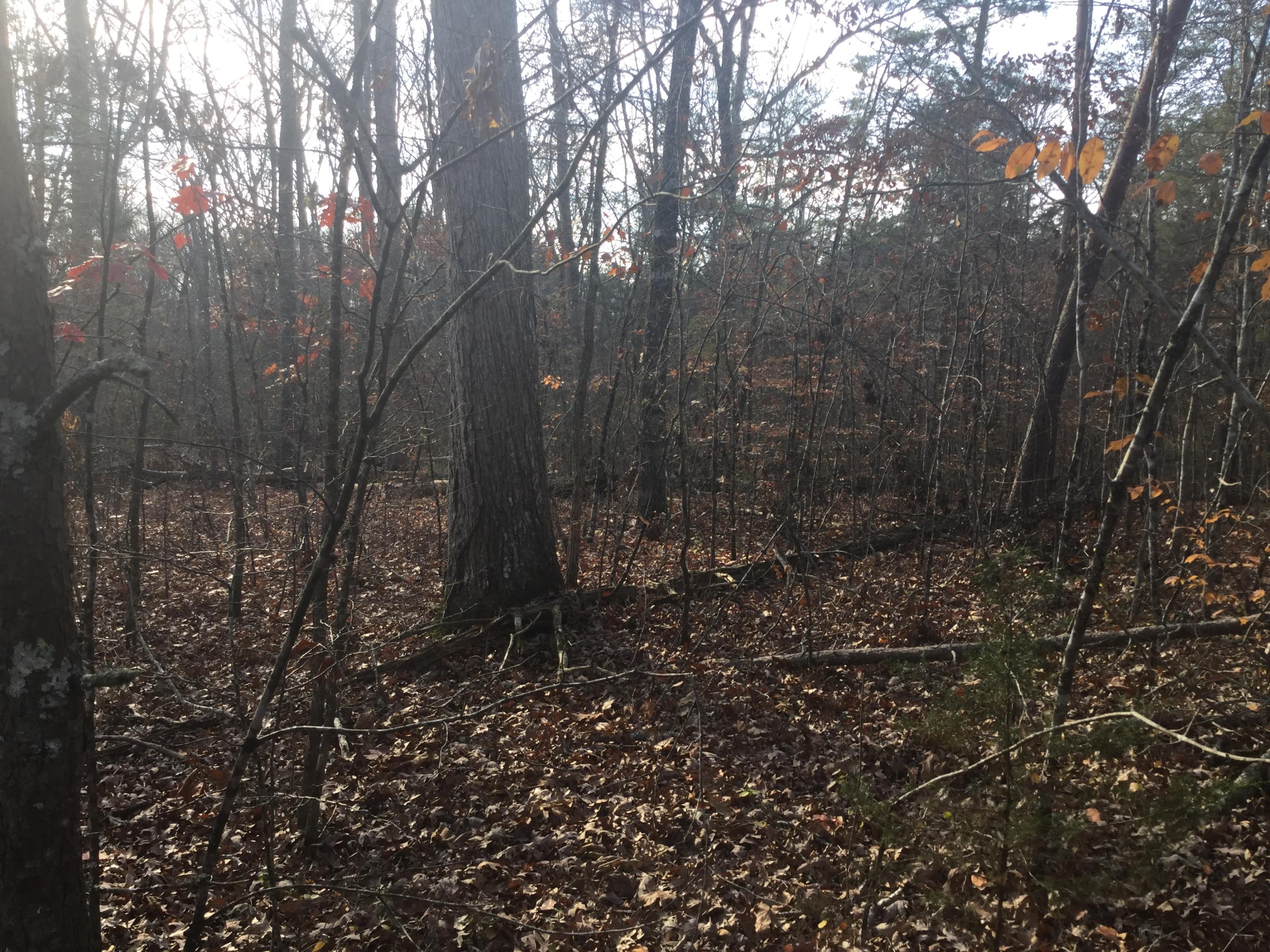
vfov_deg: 45.4
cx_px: 635
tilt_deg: -4.4
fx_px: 1137
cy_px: 476
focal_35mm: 31
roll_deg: -0.3
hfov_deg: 58.4
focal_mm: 3.3
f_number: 2.4
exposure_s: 1/185
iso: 25
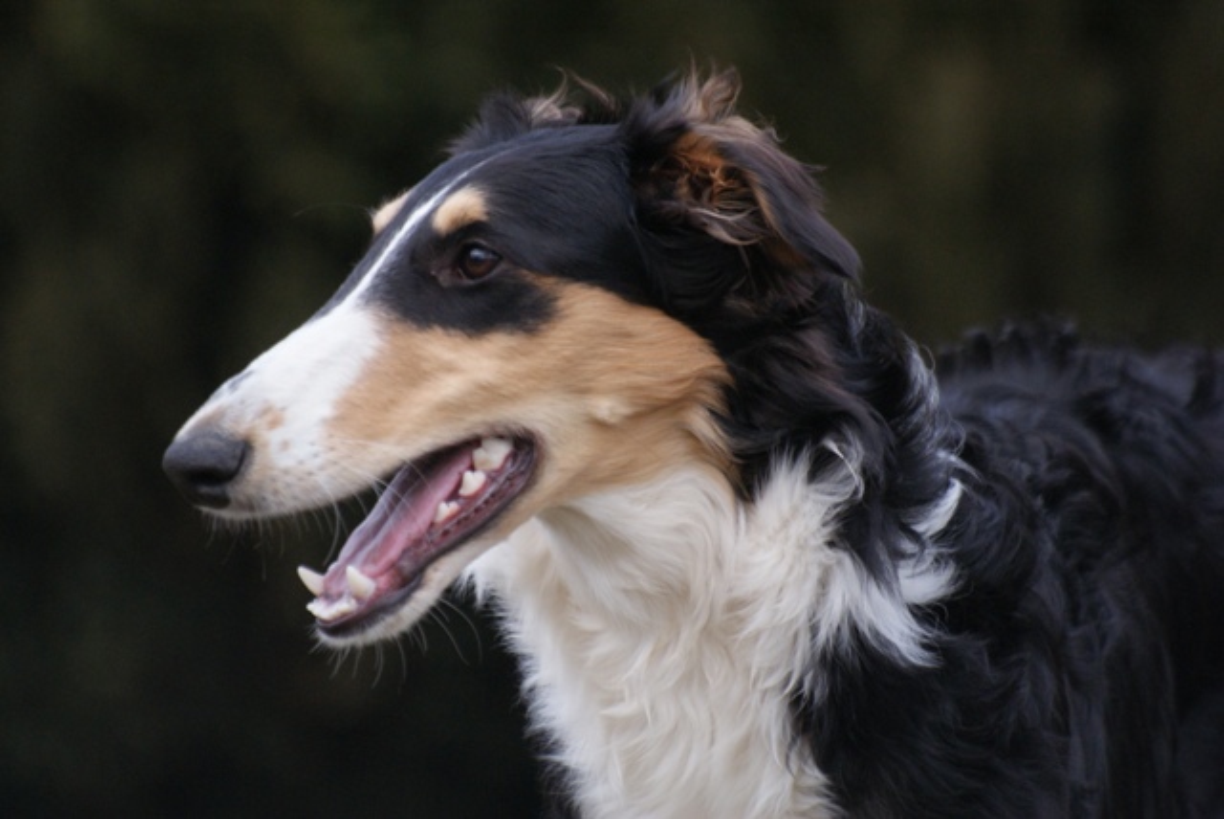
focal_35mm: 420
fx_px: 14293
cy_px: 410
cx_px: 612
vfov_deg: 3.3
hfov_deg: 4.9
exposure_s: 1/320
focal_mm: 280
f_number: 5.6
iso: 400
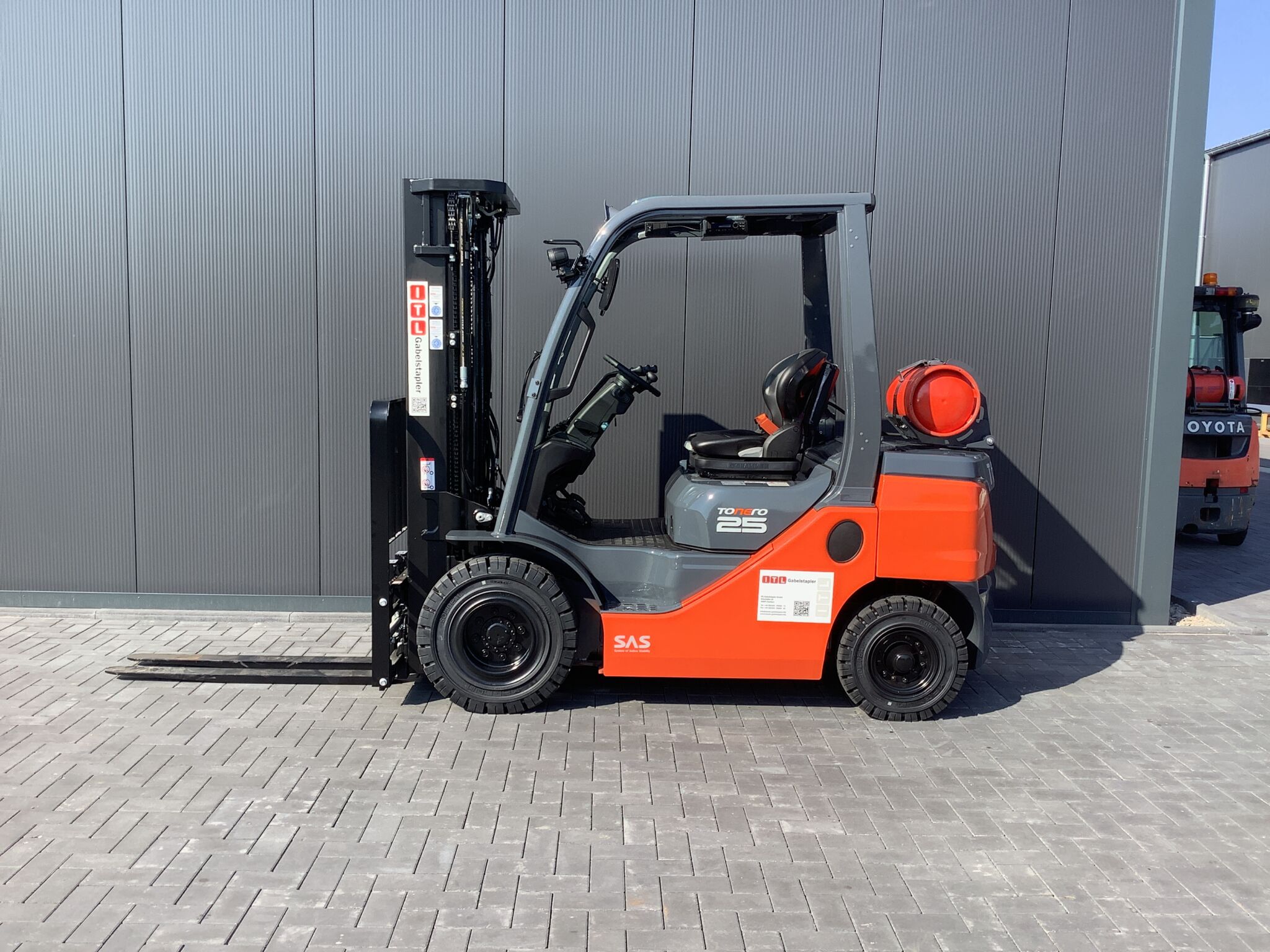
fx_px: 1137
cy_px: 476
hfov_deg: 58.4
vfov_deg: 45.4
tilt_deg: -6.2
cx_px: 635
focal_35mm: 31
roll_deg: -1.5
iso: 25
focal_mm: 3.3
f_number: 2.4
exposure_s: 1/491
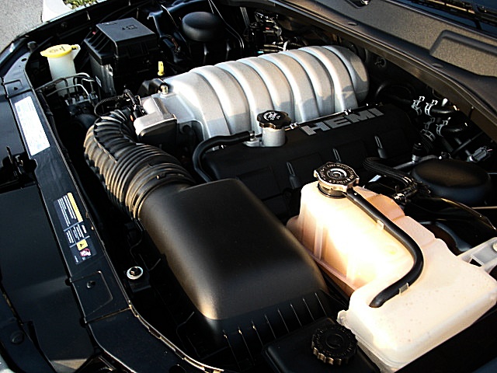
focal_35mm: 36
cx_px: 248
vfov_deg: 39.7
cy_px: 186
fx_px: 517
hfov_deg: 51.4
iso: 100
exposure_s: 1/100
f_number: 2.8
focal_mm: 6.3
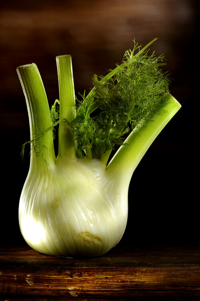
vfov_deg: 19.5
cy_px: 150
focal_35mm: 105
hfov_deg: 13.0
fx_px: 876
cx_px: 100
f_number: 25
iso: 200
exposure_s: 11
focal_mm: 105
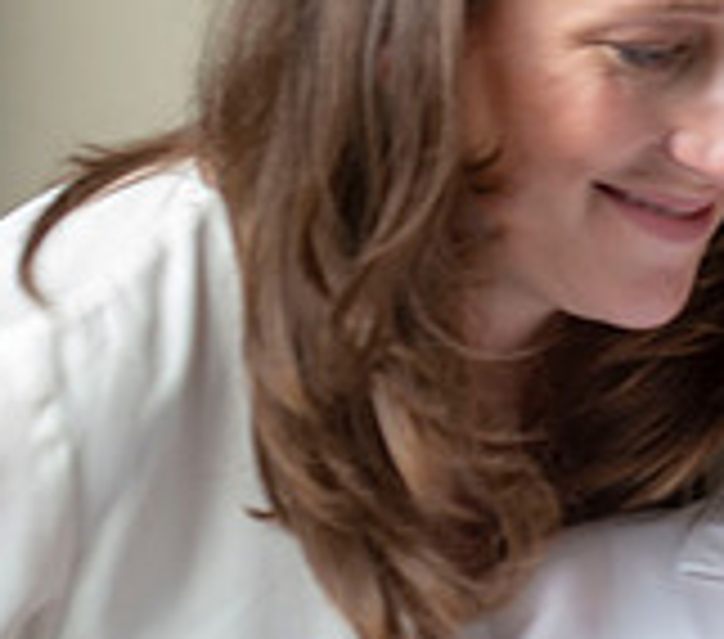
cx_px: 956
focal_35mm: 348
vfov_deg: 4.7
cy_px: 603
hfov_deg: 5.3
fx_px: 7764
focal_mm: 92
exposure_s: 1/160
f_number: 5
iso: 125
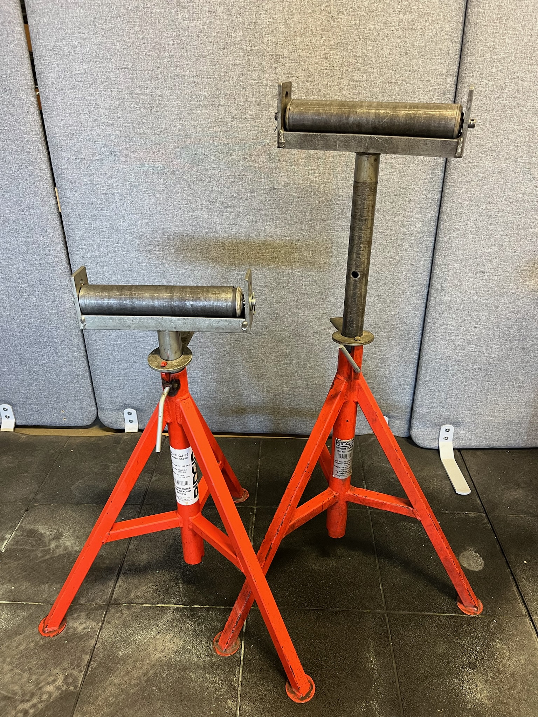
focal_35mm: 26
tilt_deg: -29.7
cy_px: 358
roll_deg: +0.1
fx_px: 539
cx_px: 269
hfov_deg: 53.1
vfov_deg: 67.3
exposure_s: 1/50
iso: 250
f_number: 1.6
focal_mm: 5.1
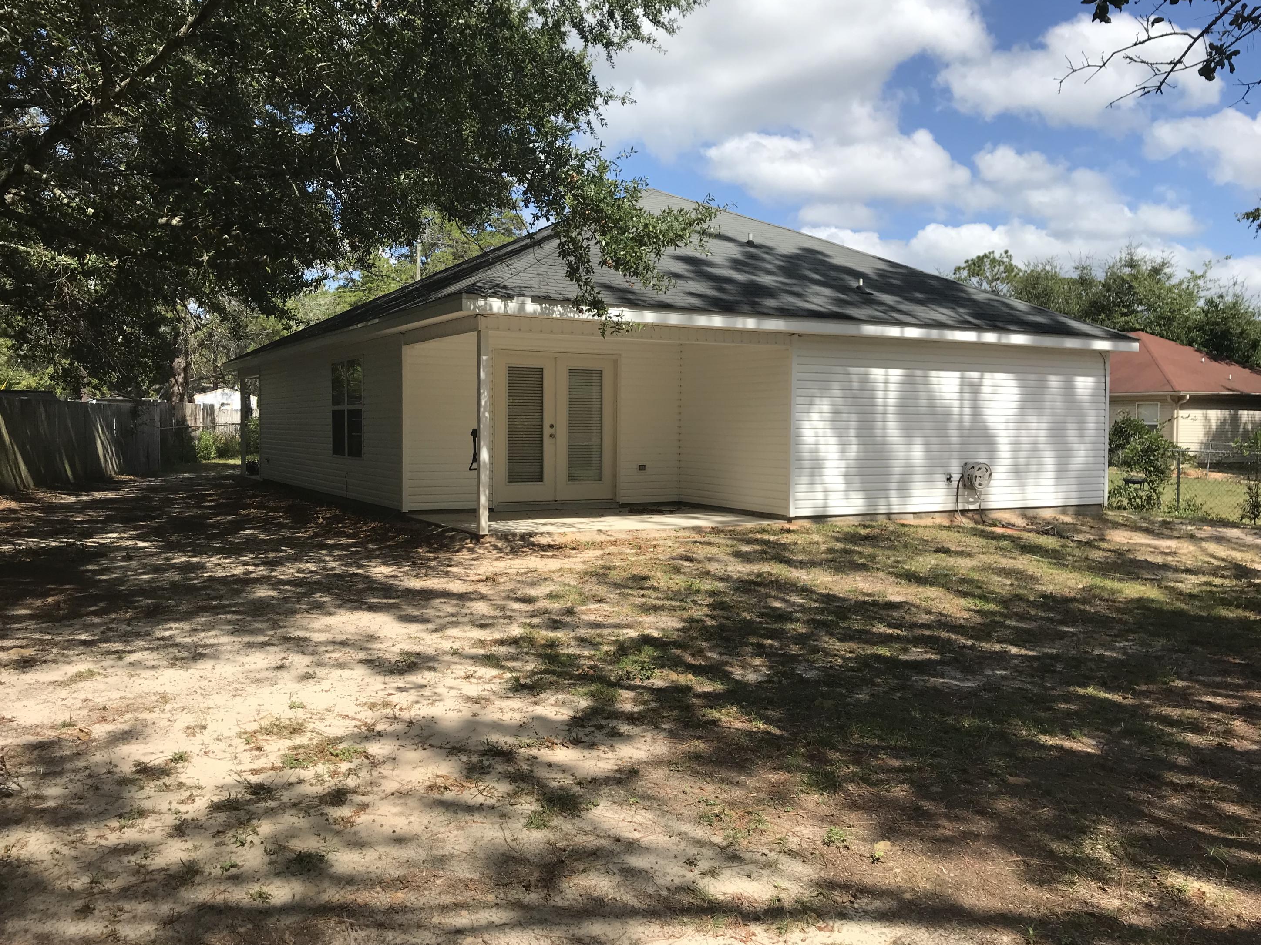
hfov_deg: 61.7
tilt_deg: -1.0
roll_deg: -0.5
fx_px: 1056
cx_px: 611
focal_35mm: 29
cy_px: 466
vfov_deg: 48.2
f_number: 1.8
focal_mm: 3.99
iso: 20
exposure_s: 1/2037
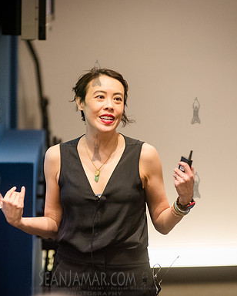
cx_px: 96
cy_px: 148
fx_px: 2294
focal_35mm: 262
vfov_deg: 7.4
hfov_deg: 5.9
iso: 5000
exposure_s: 1/320
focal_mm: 185
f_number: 3.5
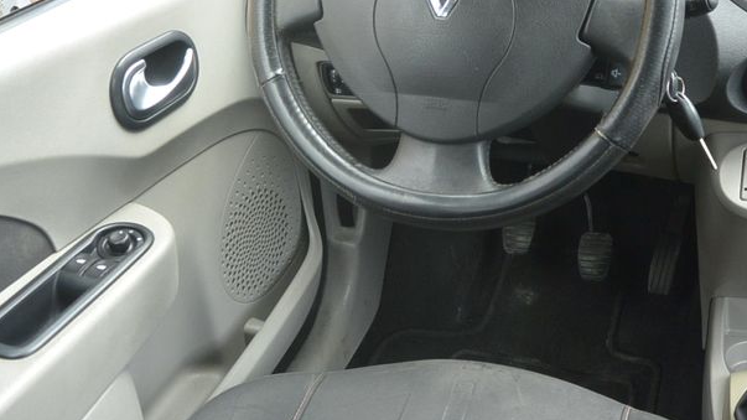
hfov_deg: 41.7
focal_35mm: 48
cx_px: 551
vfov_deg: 24.9
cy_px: 183
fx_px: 951
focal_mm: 10
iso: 200
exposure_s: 1/125
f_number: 3.5
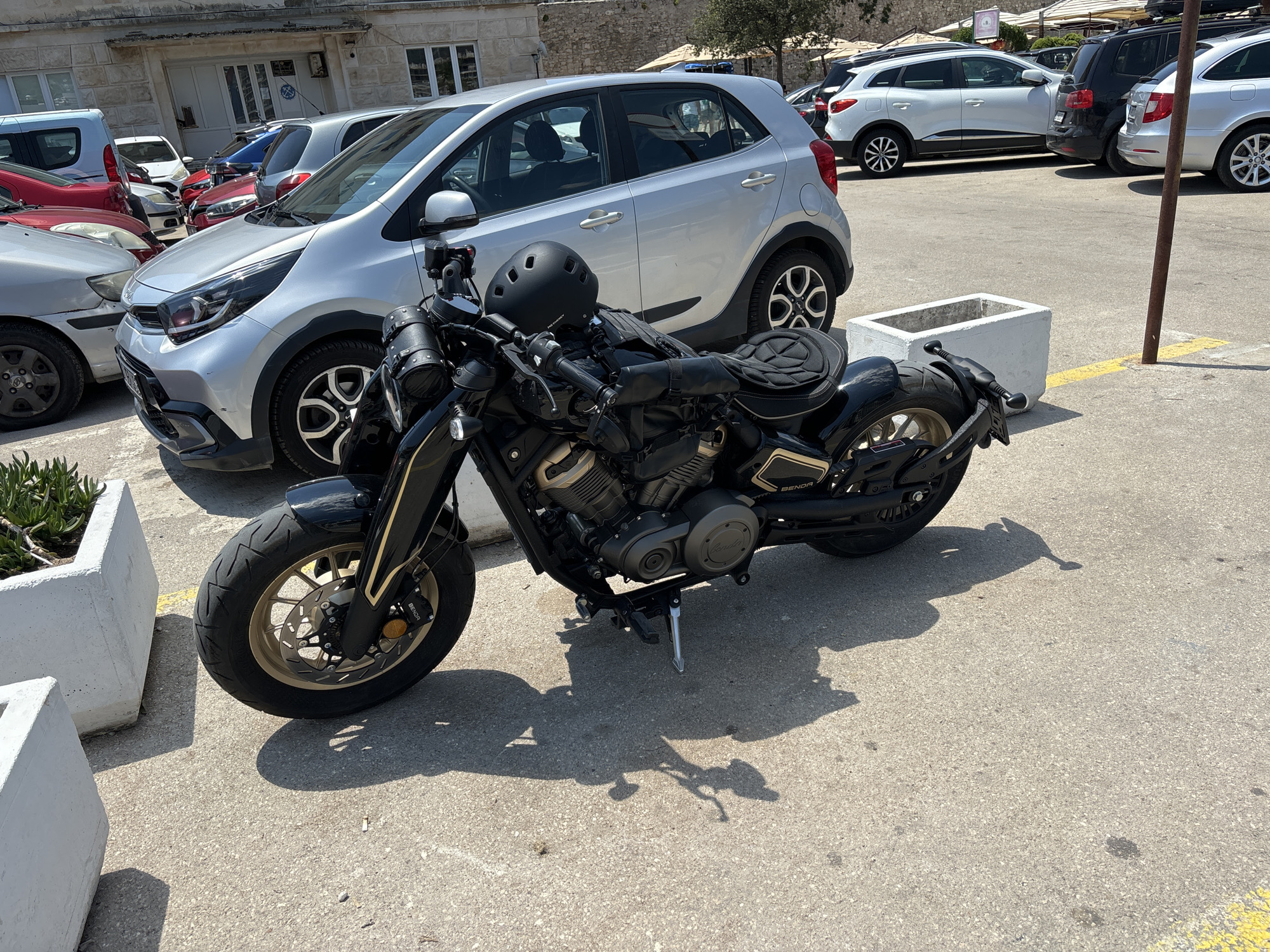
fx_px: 954
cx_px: 635
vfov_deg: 53.1
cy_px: 476
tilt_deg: -20.1
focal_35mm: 26
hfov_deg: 67.3
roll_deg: +5.9
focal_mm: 5.96
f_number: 1.6
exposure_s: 1/2639
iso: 50
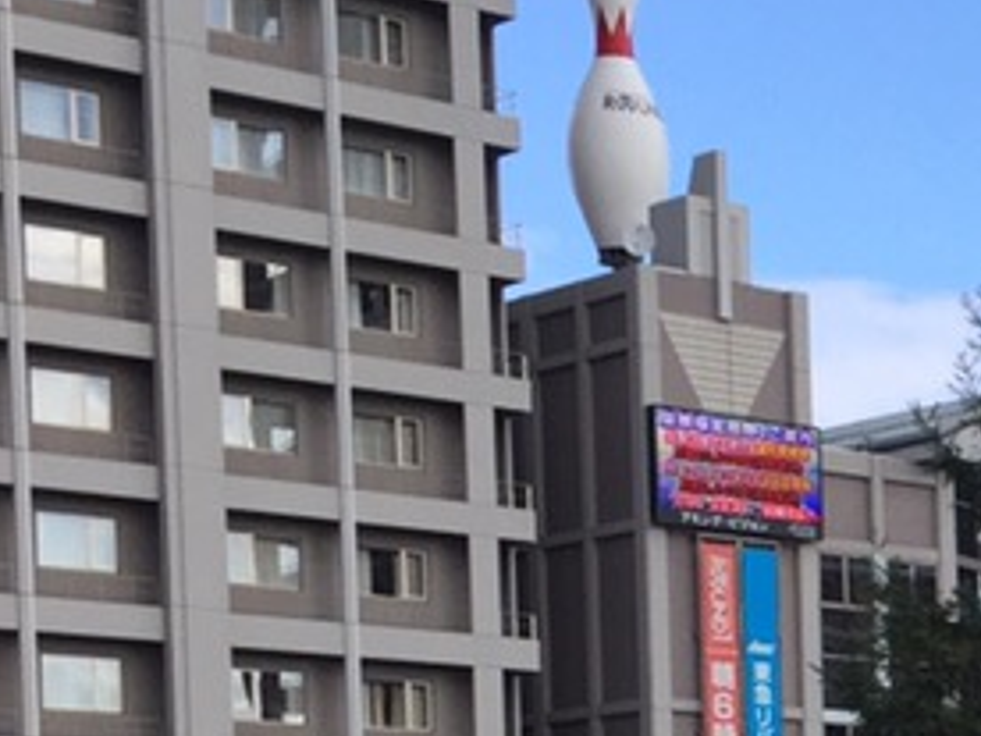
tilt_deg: -0.6
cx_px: 1550
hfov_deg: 14.4
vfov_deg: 11.2
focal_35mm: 126
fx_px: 3571
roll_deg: +0.3
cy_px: 1170
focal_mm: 4.15
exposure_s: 1/920
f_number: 2.2
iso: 32
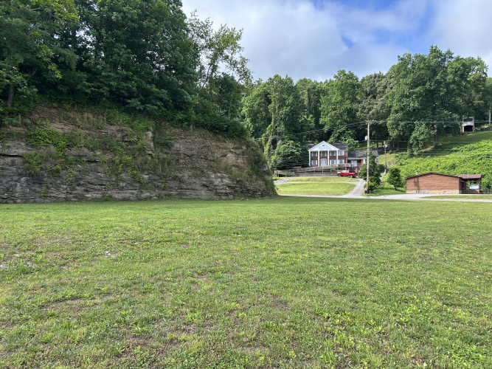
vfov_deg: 53.0
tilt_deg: +1.6
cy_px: 184
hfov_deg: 67.3
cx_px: 246
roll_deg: +0.0
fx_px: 369
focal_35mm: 26
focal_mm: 5.7
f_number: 1.5
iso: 50
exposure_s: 1/1311
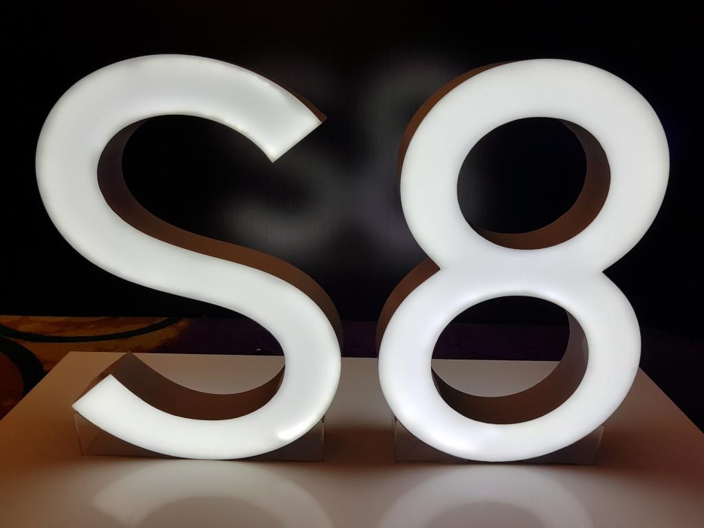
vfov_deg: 53.1
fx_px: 529
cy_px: 264
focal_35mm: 26
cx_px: 352
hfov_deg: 67.3
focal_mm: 4.2
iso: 50
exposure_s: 1/225
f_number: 1.7
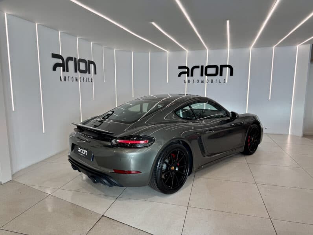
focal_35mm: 24
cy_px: 118
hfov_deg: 71.6
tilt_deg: -8.1
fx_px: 217
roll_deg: -0.3
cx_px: 156
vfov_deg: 56.8
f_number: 1.78
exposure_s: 1/100
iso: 50
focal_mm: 6.76
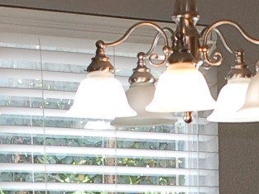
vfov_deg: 6.0
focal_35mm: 242
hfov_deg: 8.1
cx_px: 277
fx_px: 1814
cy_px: 324
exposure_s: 1/60
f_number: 4
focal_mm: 35
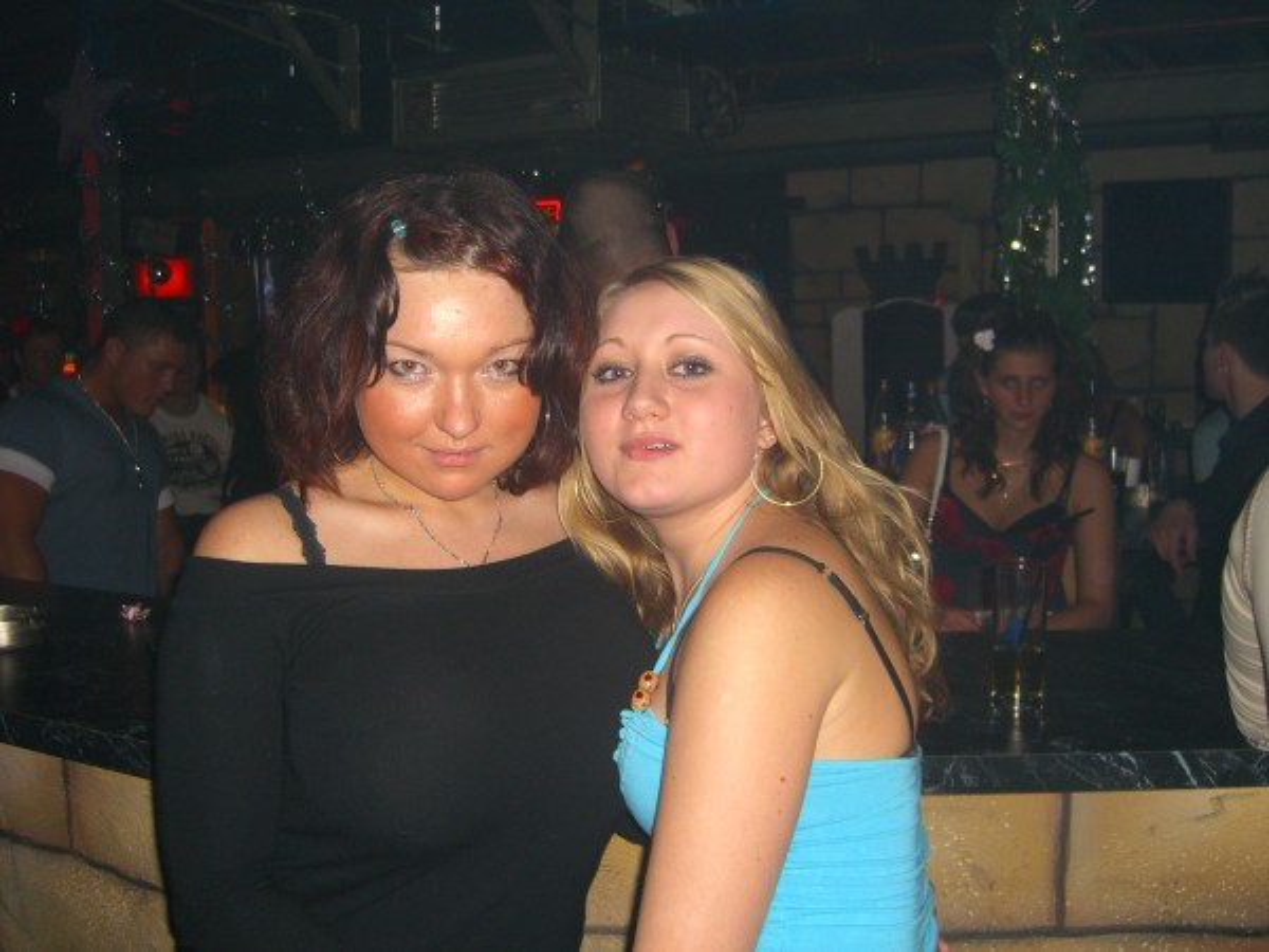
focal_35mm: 38
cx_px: 634
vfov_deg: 37.7
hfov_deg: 49.0
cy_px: 476
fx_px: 1393
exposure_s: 1/60
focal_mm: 7.9
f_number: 2.8
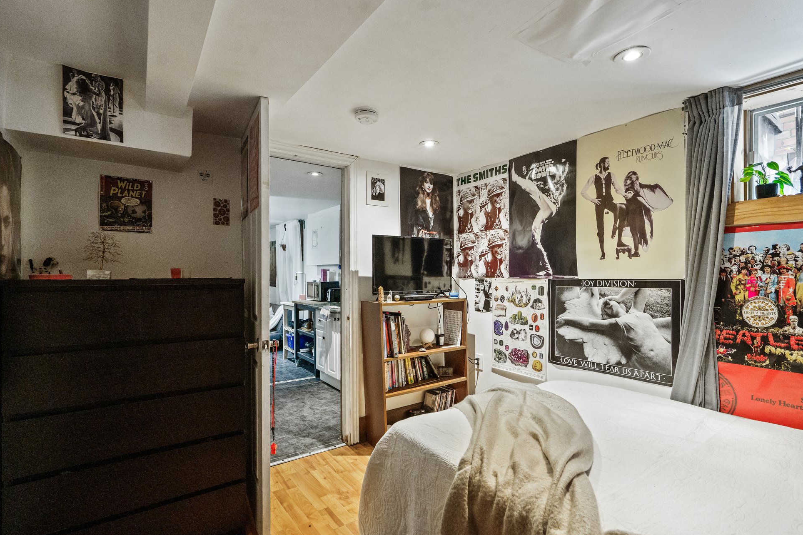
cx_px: 421
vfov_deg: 70.4
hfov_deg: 93.2
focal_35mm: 17
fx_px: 379
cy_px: 269
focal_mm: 16
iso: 12800
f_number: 5.6
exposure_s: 1/15
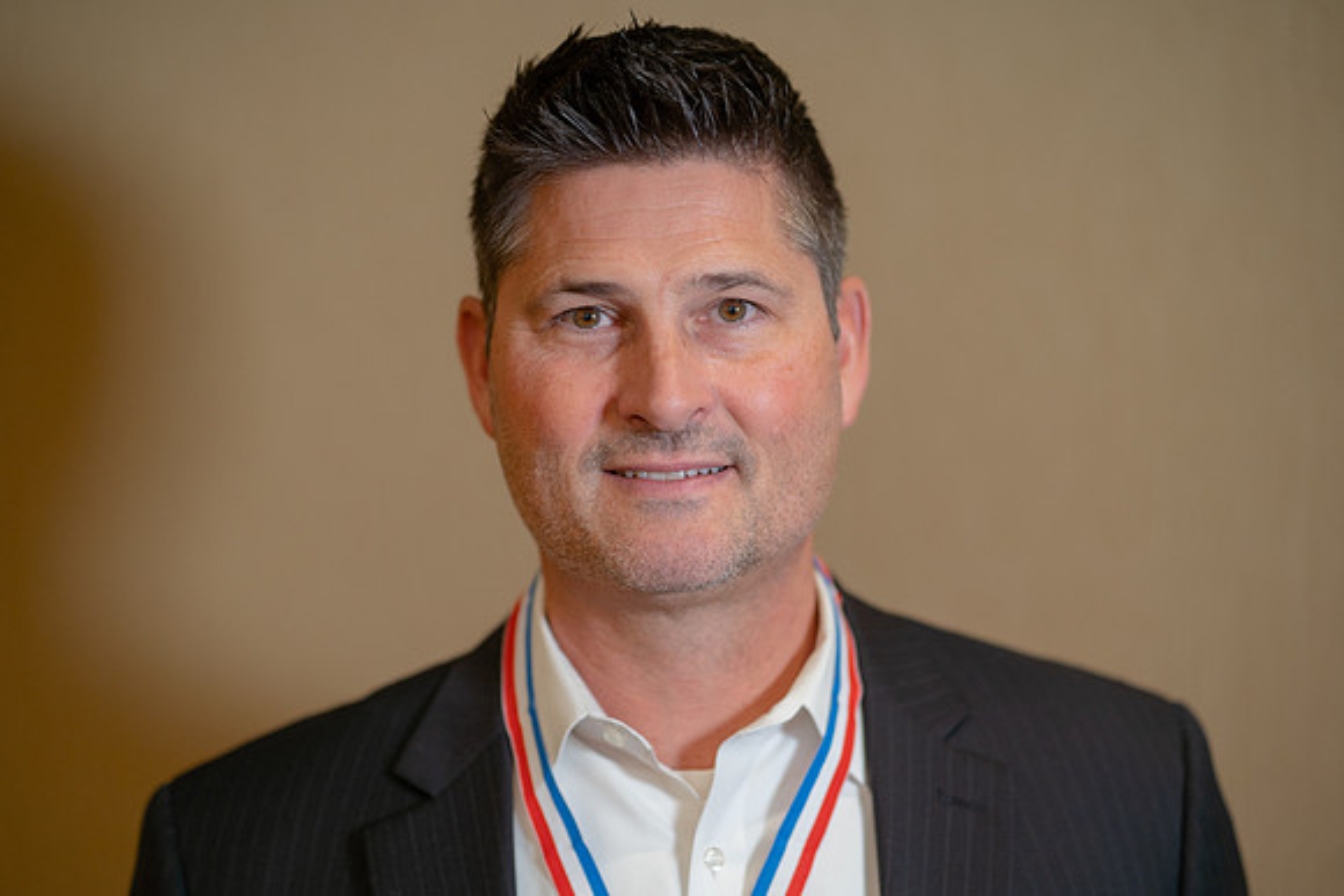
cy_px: 459
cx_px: 658
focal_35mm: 88
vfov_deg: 15.6
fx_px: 3270
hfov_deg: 23.2
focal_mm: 85
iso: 500
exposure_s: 1/200
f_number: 1.8
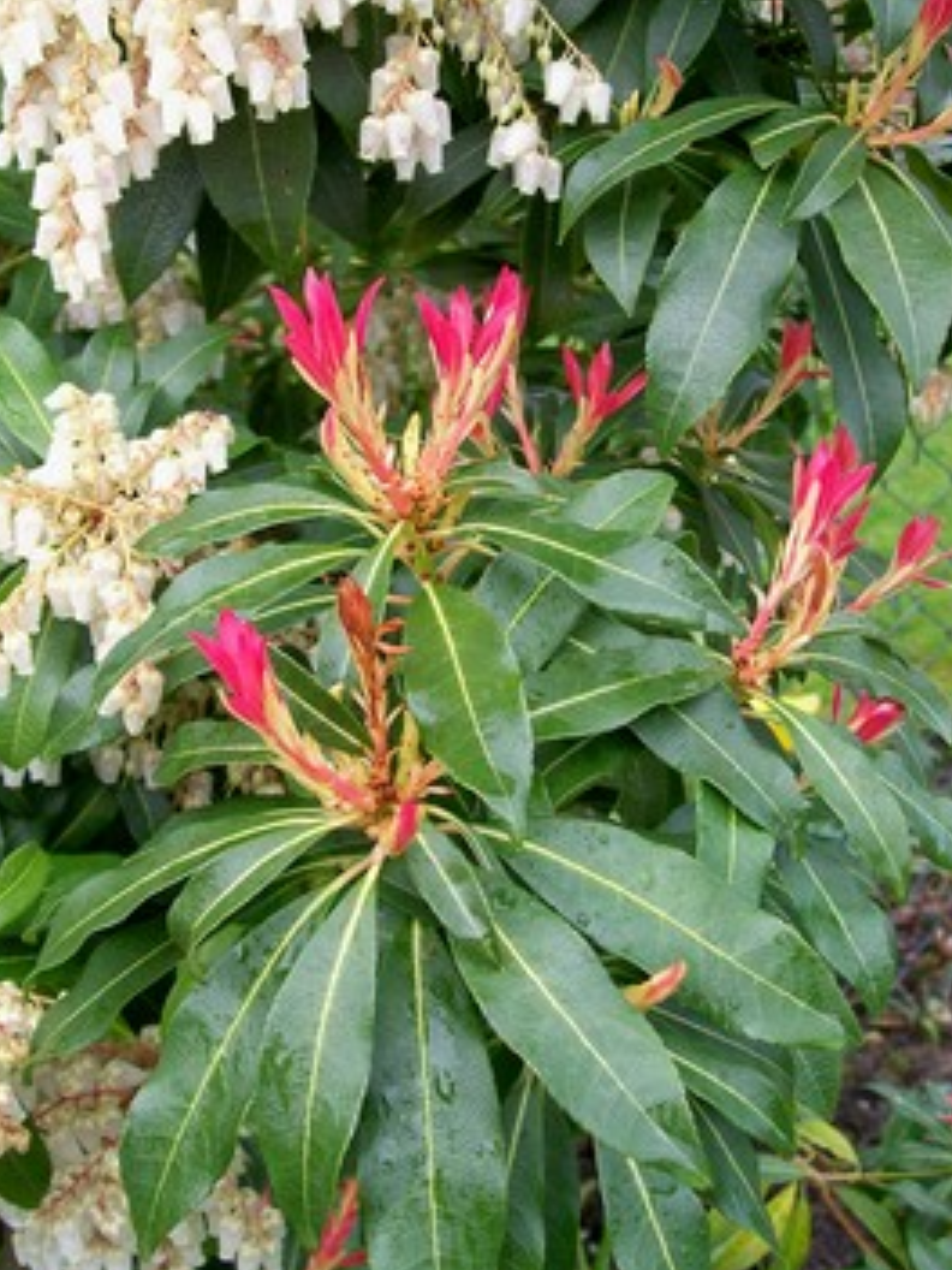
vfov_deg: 41.9
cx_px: 397
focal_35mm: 45
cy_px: 502
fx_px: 1650
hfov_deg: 32.1
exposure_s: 1/112
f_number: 2.7
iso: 80
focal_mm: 6
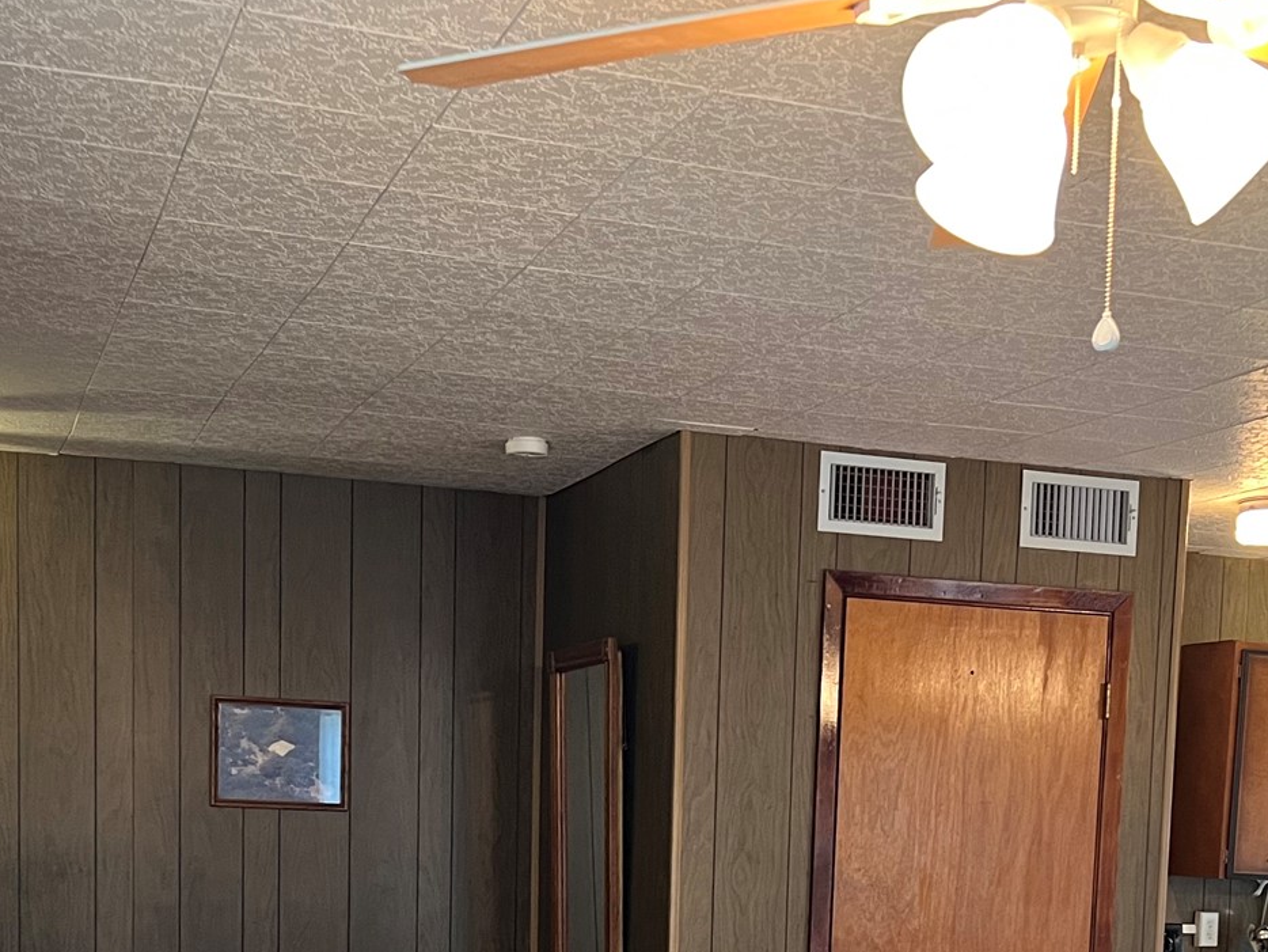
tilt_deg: -4.7
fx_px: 2088
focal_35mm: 57
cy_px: 983
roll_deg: -1.5
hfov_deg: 33.8
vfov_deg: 24.3
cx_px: 652
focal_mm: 5.7
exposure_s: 1/60
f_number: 1.5
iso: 320
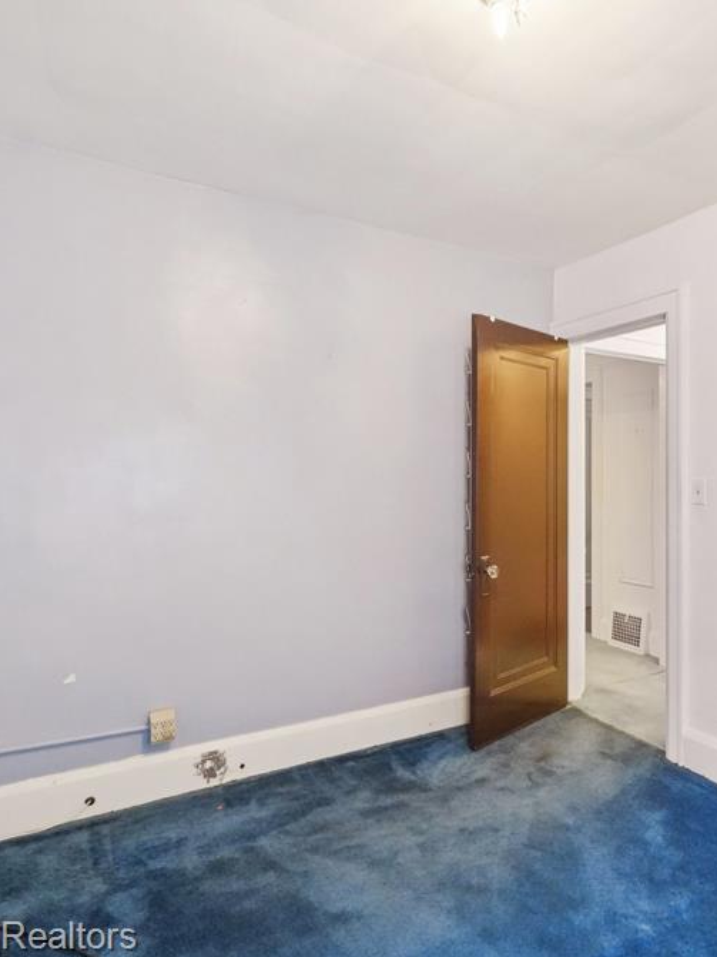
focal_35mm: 22
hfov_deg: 58.5
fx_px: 608
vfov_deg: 76.4
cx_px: 520
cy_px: 475
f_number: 8
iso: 6400
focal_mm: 10
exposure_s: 1/30
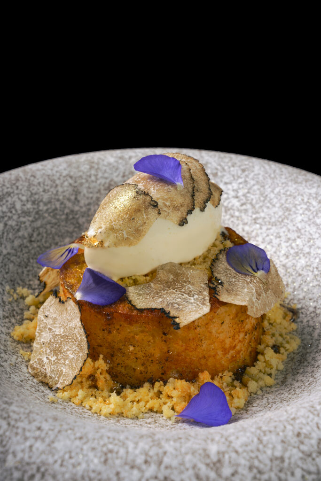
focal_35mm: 70
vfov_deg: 28.8
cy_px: 240
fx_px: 936
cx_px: 160
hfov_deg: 19.5
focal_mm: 70
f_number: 14
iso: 200
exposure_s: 1/250
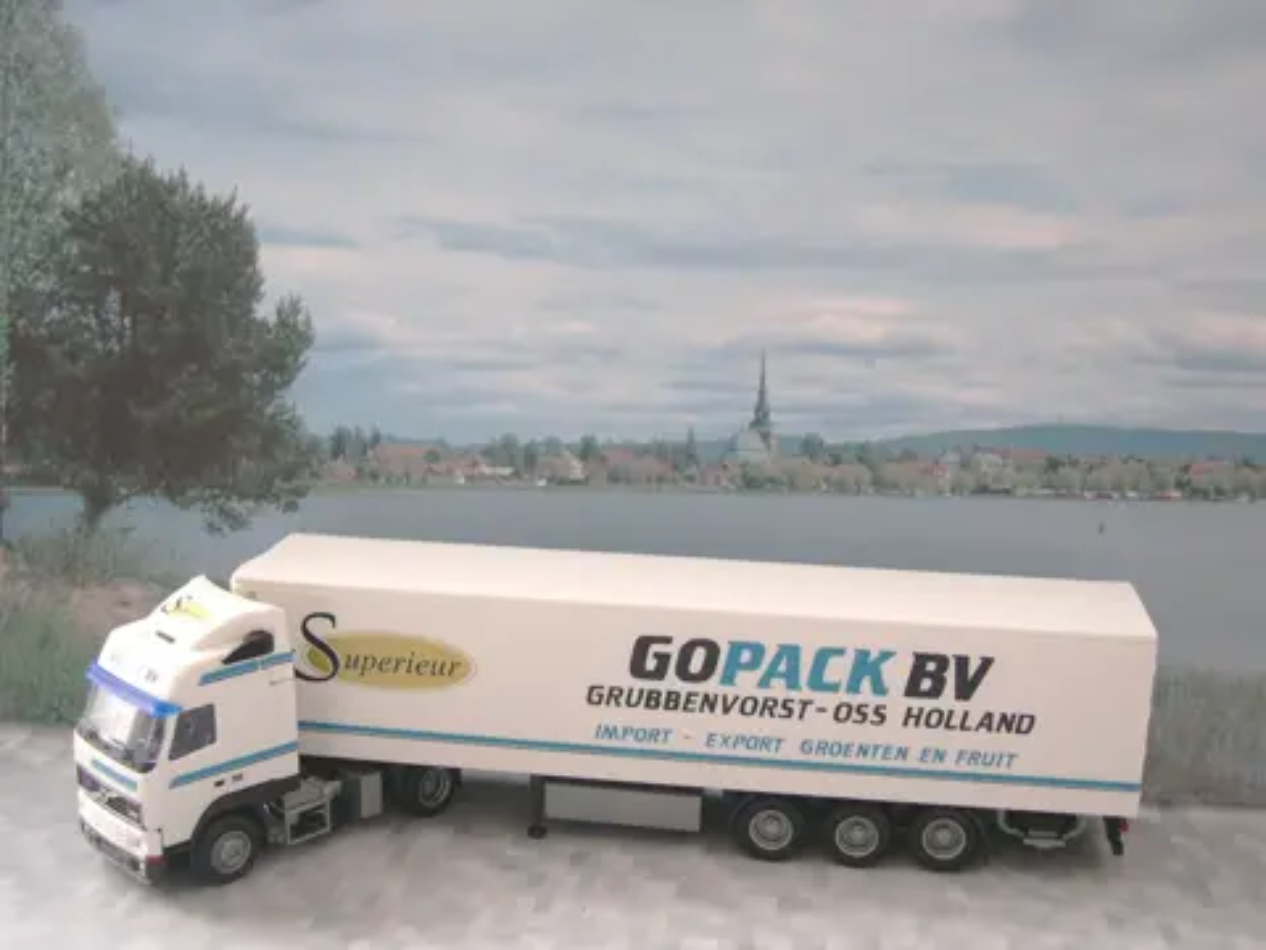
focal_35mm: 42
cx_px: 633
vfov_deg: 34.3
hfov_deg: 44.8
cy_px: 475
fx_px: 1536
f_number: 2.9
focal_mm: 9
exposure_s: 1/4.5
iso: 239
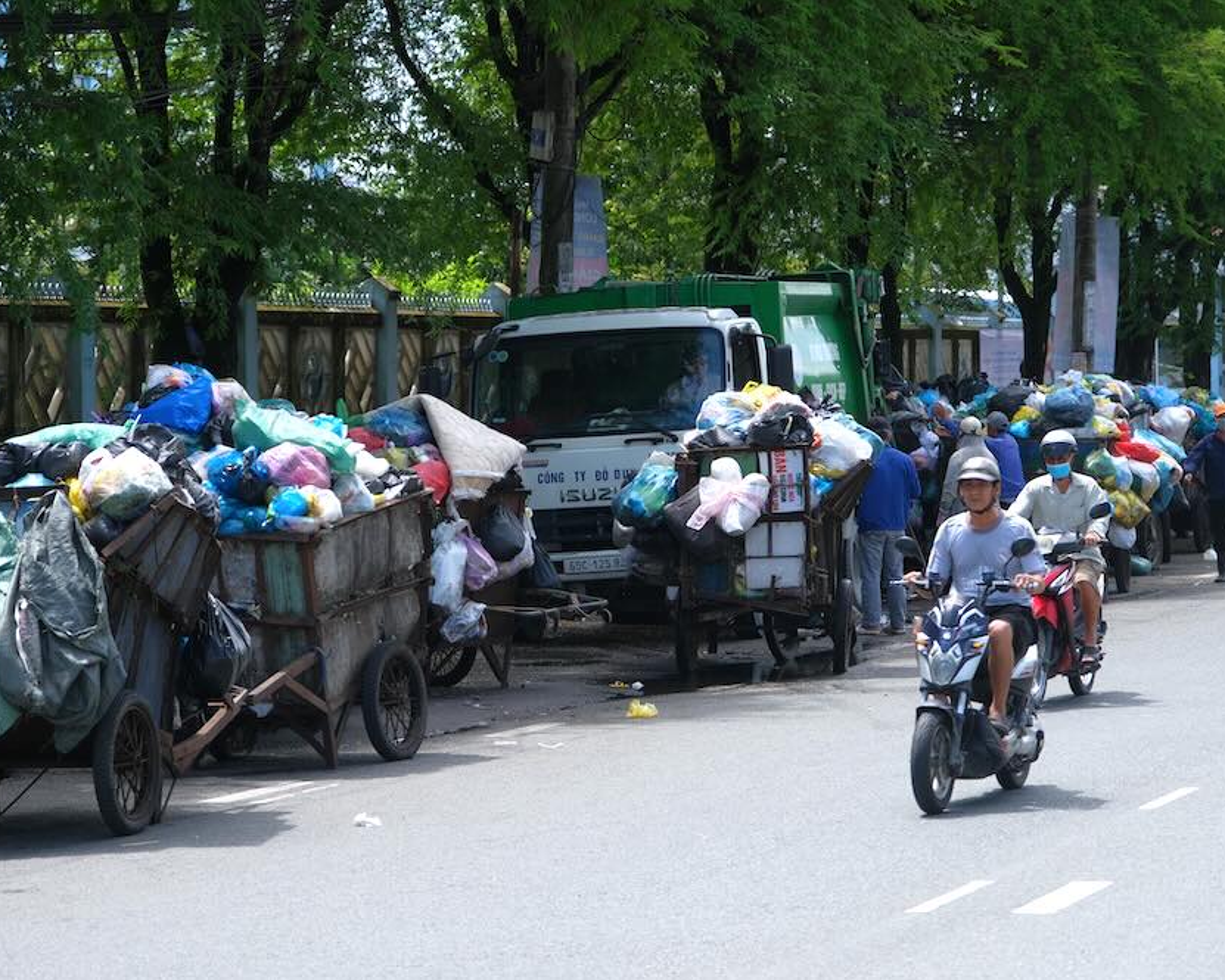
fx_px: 4424
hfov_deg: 15.8
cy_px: 490
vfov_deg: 12.6
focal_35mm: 122
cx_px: 579
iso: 160
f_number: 4
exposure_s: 1/500
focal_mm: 72.1
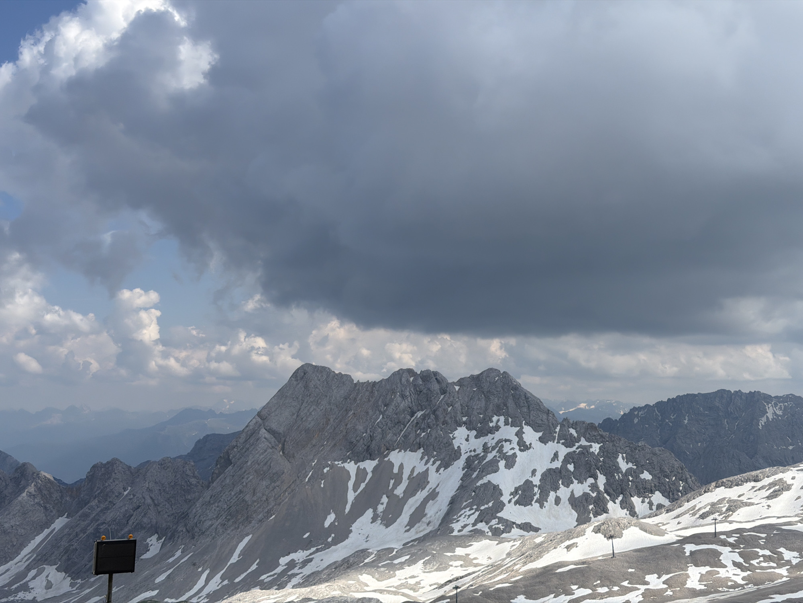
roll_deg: -1.4
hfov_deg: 39.7
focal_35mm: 48
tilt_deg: +5.3
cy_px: 302
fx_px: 1113
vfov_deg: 30.3
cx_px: 402
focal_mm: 6.76
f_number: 1.78
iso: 80
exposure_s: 1/7874
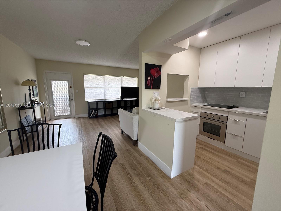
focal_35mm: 14
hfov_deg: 102.1
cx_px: 140
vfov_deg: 85.7
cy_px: 106
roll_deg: +0.1
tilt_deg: -6.1
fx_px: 114
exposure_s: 1/120
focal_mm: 2.22
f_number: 2.2
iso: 160
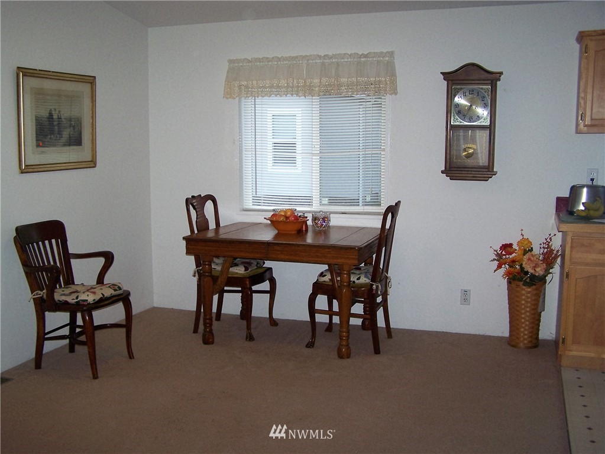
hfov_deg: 49.0
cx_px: 302
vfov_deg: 37.7
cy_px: 227
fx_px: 664
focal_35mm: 38
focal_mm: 6.3
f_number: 2.8
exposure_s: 1/60
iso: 80
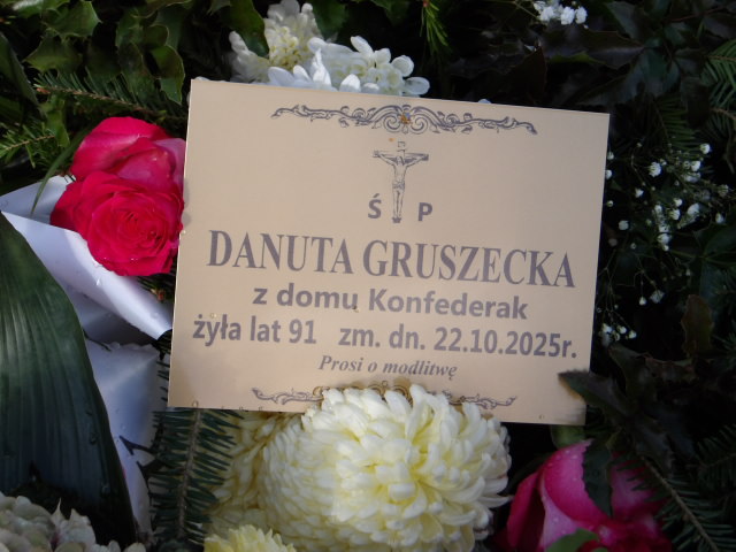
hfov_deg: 22.5
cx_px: 368
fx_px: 1850
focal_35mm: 87
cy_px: 276
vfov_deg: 17.0
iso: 100
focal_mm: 15.6
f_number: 5.6
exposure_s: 1/206
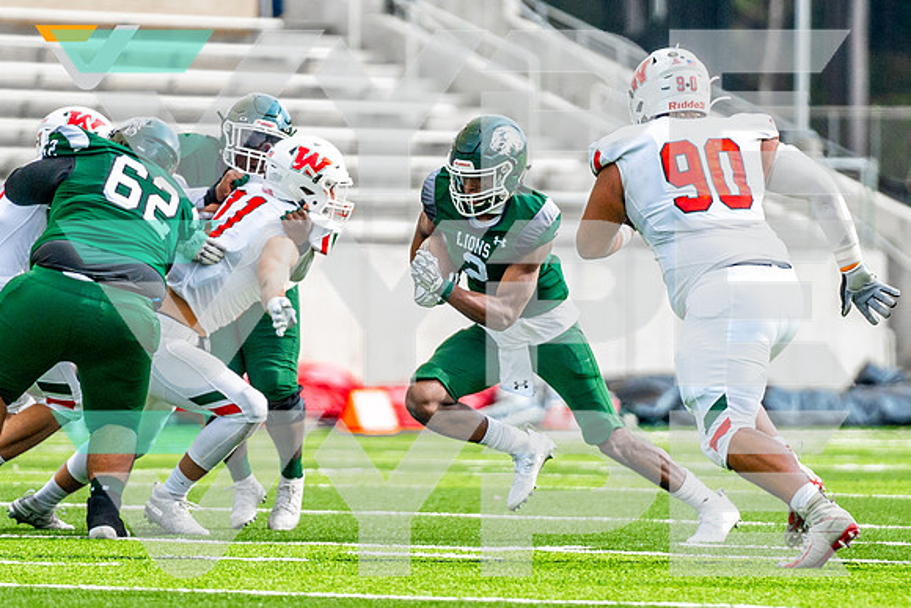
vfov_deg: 3.2
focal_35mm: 427
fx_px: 10814
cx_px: 437
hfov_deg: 4.8
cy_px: 319
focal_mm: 200
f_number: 2.8
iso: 400
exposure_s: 1/2000
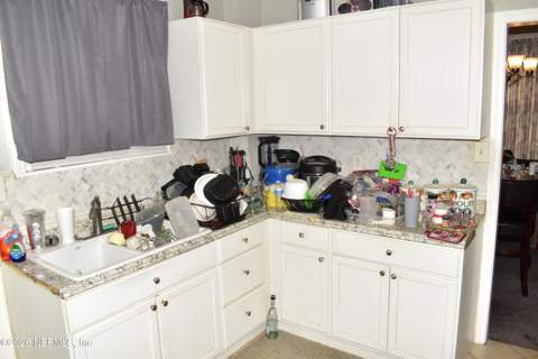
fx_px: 403
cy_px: 180
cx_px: 269
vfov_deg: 47.9
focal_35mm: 27
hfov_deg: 67.4
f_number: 6.3
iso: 250
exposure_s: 1/60
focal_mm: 18
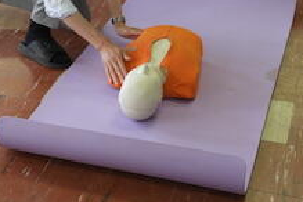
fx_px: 800
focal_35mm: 95
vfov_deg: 14.3
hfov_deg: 21.4
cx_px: 93
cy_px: 48
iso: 220
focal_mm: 9
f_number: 4
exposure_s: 1/30
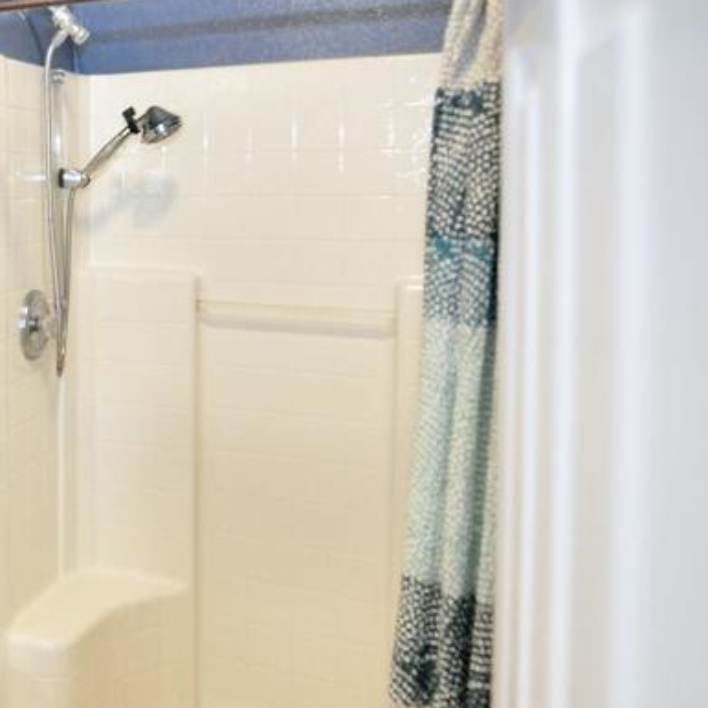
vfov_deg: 44.6
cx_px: -136
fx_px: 859
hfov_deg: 35.5
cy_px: 415
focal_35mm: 37
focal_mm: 11
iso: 800
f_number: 3.2
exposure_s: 1/40
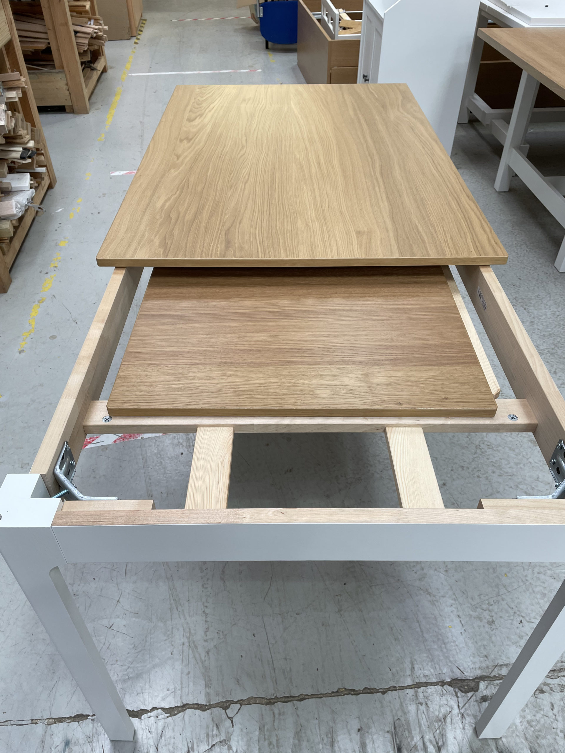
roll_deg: +0.9
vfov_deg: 67.3
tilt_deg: -42.6
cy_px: 376
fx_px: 566
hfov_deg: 53.1
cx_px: 282
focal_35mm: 26
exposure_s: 1/100
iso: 50
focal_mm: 4.2
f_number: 1.6
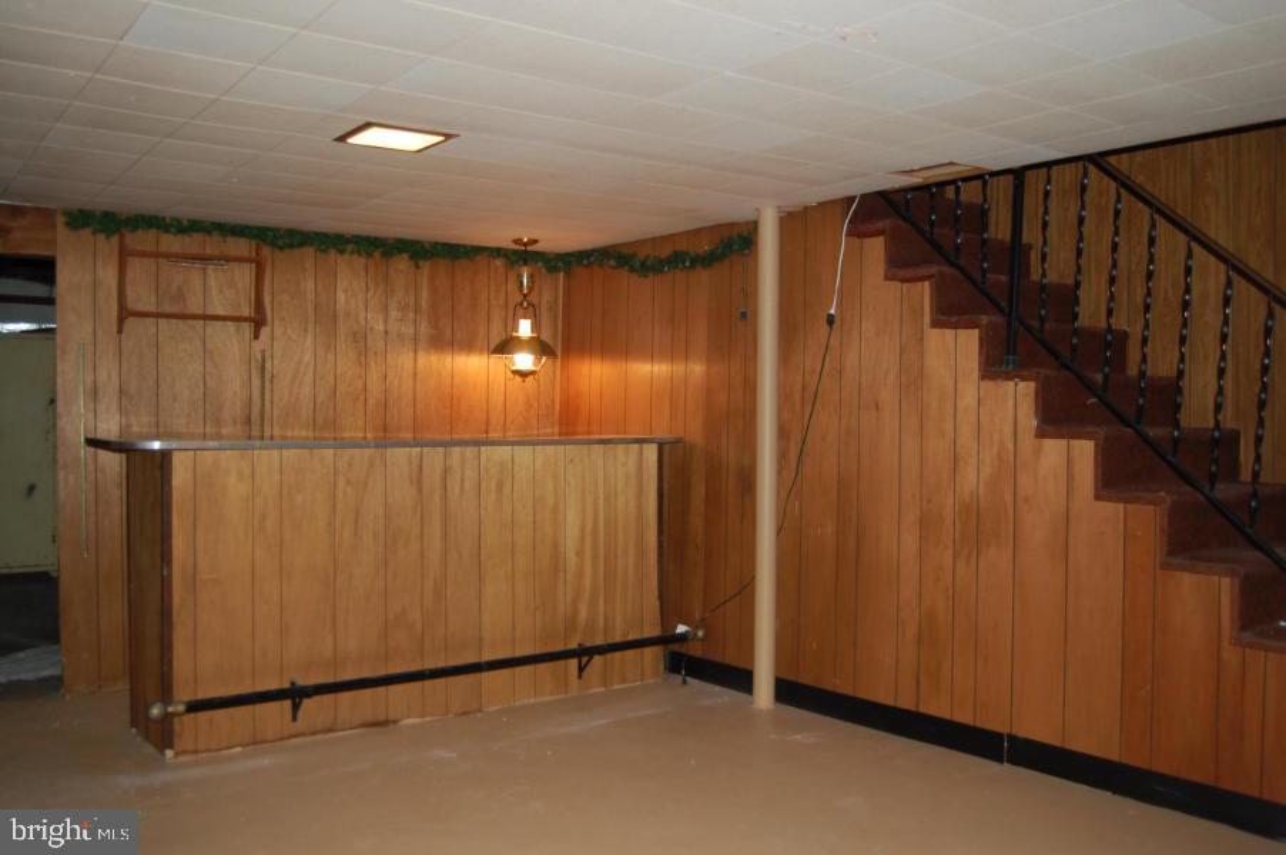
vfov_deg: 43.5
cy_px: 428
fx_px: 1071
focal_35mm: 30
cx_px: 643
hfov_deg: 62.0
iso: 400
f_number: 3.8
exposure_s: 1/60
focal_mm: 20
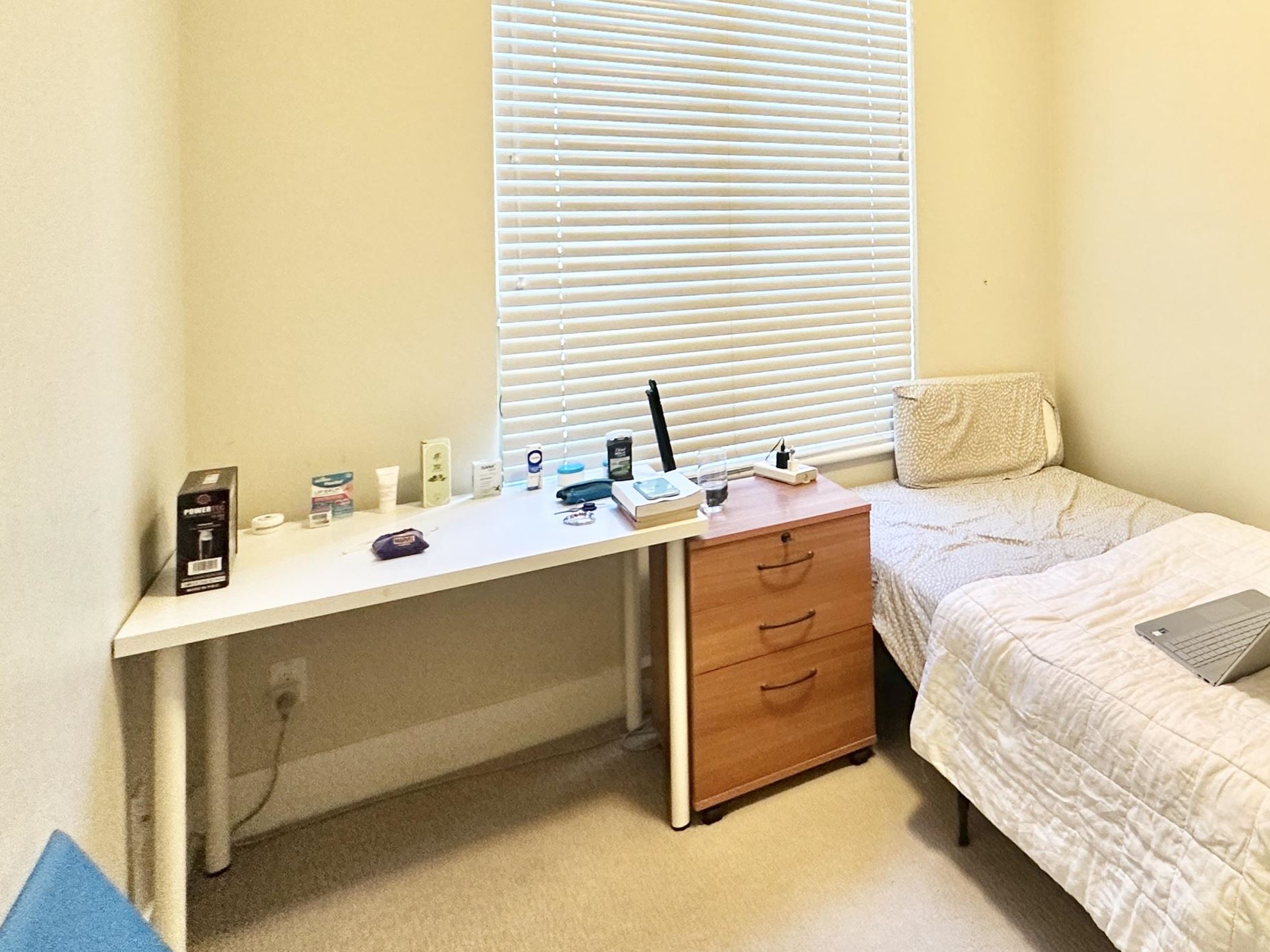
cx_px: 1003
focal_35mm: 23
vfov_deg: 55.8
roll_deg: -1.0
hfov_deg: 67.5
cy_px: 228
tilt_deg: -0.2
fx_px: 844
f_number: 2.2
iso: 250
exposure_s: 1/60
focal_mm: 2.22
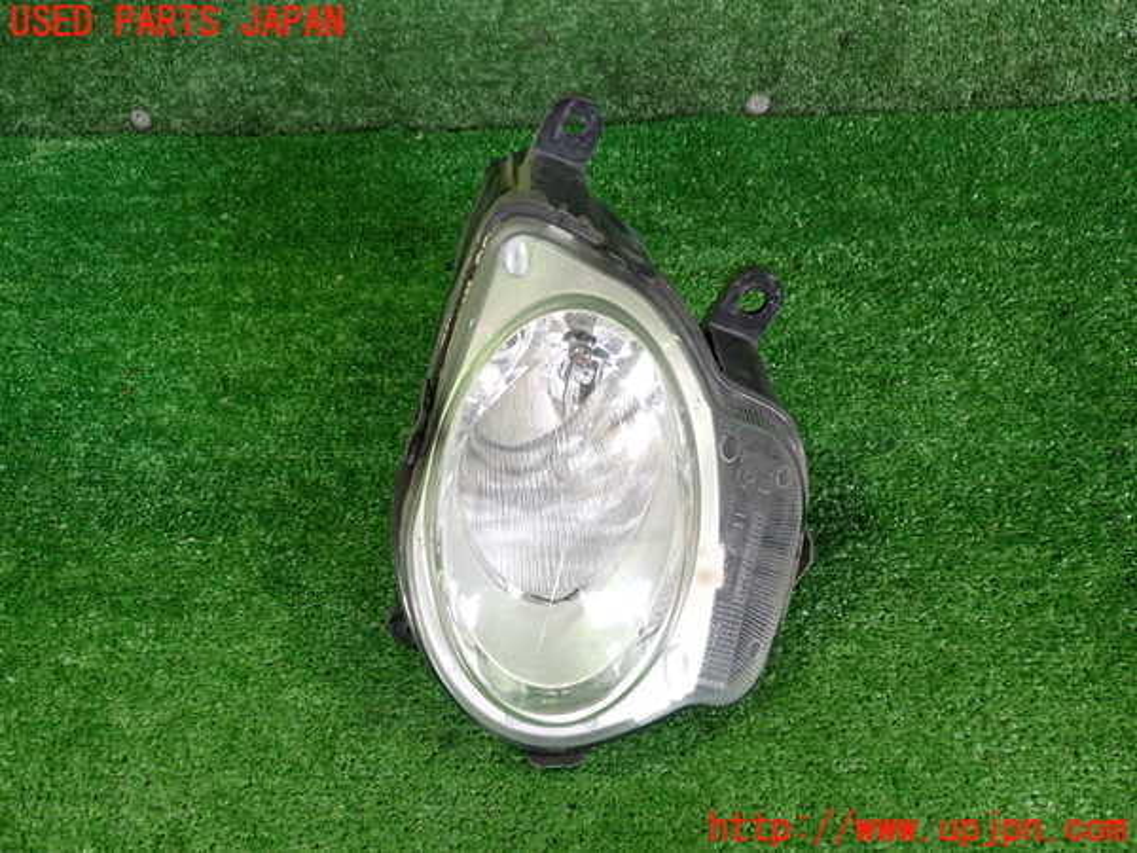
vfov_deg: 46.8
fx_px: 985
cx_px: 568
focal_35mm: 30
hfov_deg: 60.0
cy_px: 426
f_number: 2.3
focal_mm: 5.4
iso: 320
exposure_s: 1/30
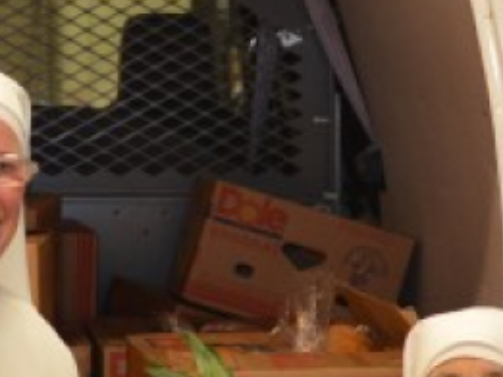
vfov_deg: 7.8
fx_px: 2745
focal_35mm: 189
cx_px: 77
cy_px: 372
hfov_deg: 10.4
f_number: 2.8
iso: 800
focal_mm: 35
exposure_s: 1/60
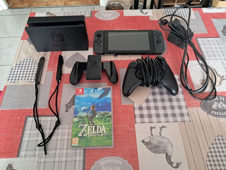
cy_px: 85
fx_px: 176
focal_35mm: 27
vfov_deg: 51.4
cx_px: 113
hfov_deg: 65.3
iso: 640
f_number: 1.8
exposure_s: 1/50
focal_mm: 4
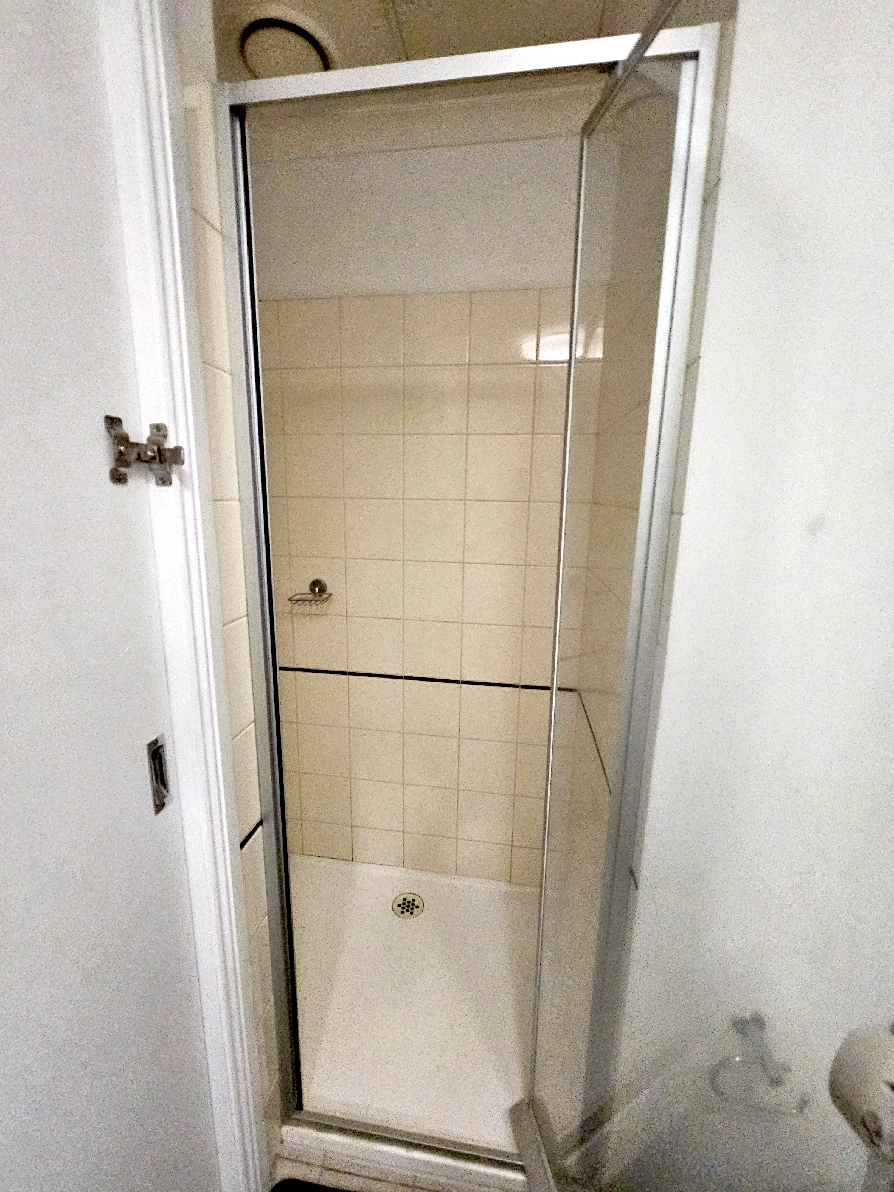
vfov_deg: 106.2
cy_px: 596
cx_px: 447
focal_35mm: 13
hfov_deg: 89.9
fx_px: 448
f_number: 2.2
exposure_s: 1/25
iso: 800
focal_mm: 2.2
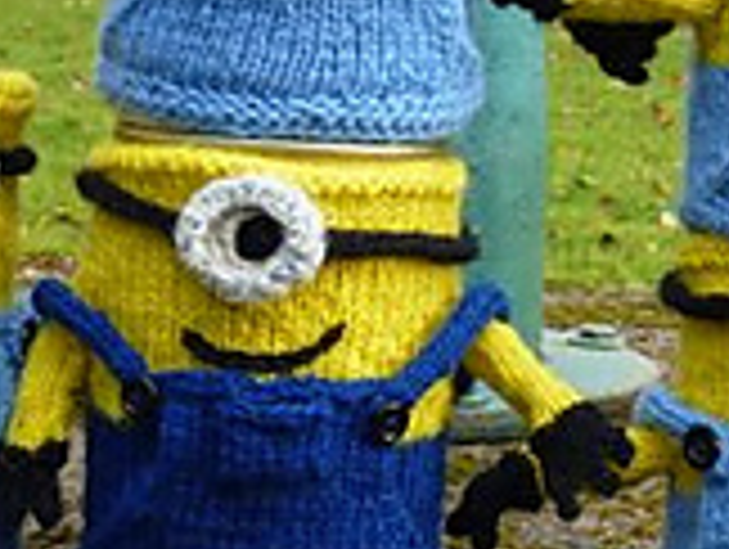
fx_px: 2341
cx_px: 486
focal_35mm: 111
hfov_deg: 17.7
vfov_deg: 13.4
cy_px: 245
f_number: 3.7
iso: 100
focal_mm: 6.4
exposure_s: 1/100
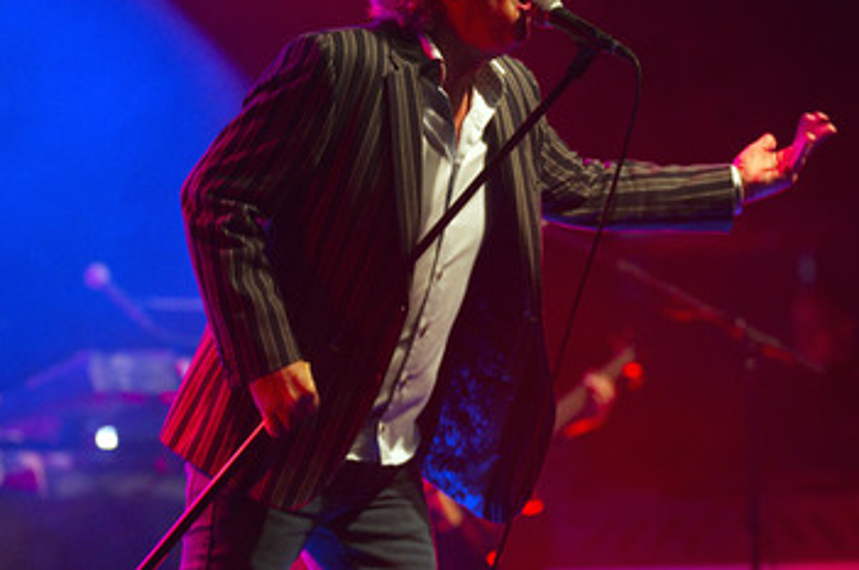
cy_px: 205
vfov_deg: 7.1
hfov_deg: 10.7
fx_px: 4599
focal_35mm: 193
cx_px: 537
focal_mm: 150
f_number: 2.8
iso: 1600
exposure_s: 1/200
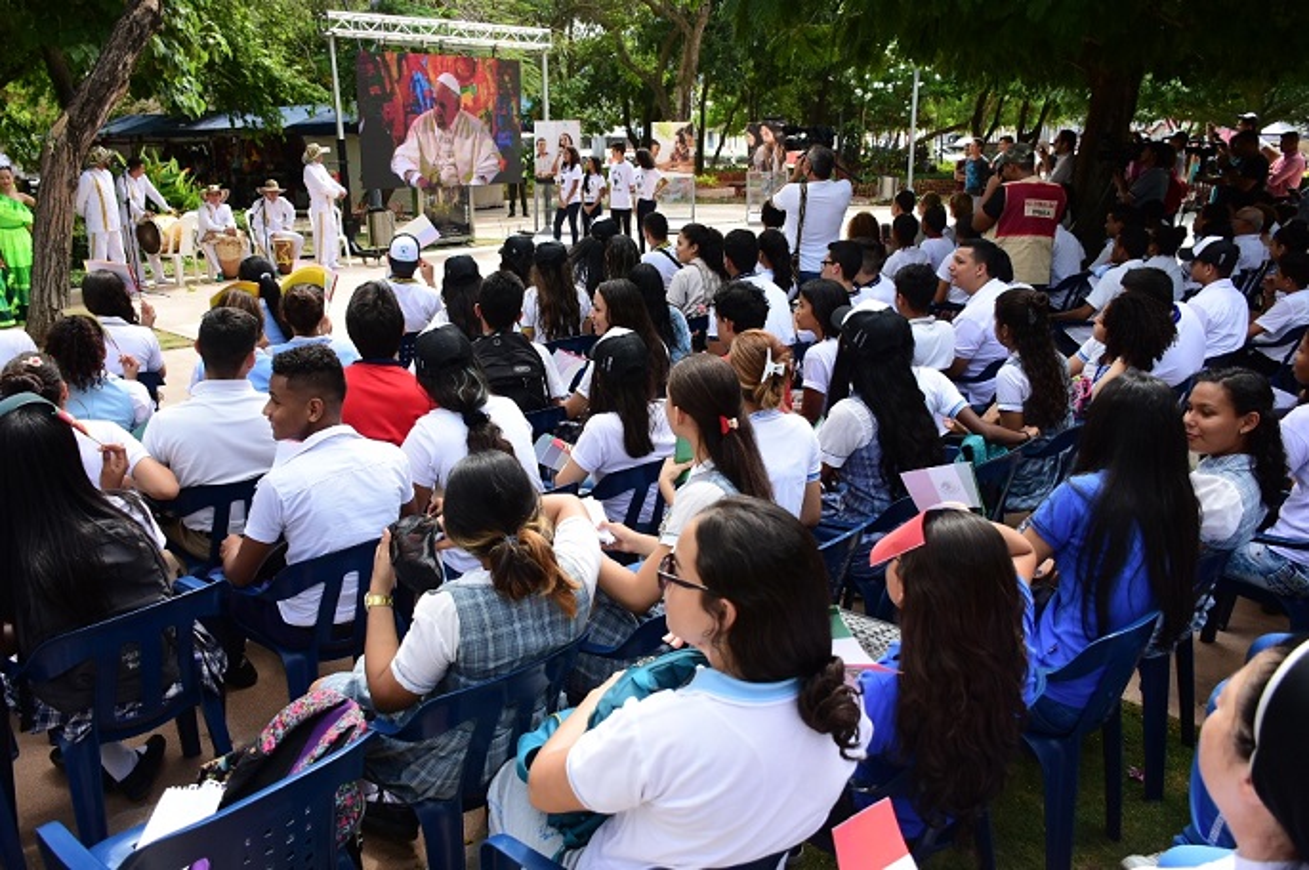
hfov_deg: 67.4
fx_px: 981
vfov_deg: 47.8
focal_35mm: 27
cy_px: 435
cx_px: 654
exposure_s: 1/800
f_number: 4.5
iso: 400
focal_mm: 18
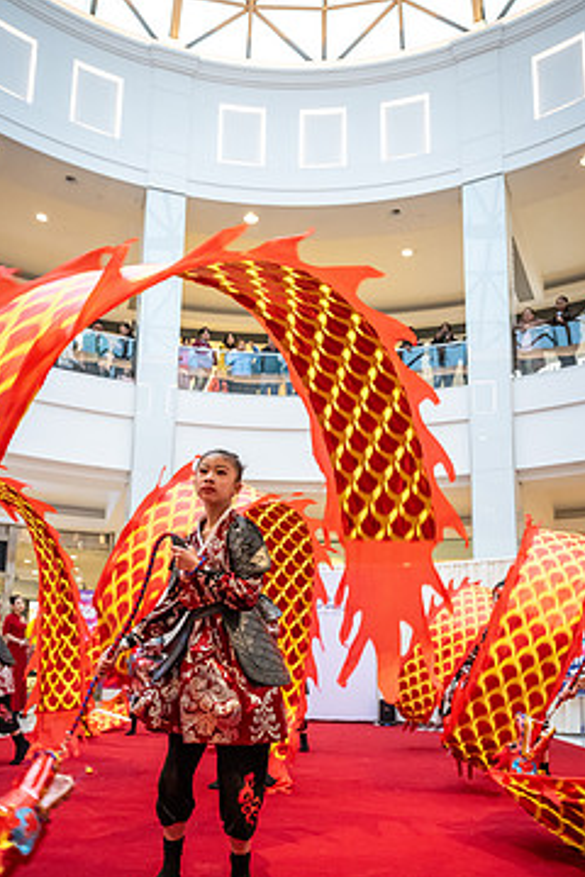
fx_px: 731
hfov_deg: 43.6
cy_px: 546
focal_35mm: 30
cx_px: 275
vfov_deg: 61.1
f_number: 4
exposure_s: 1/320
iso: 4000
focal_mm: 24
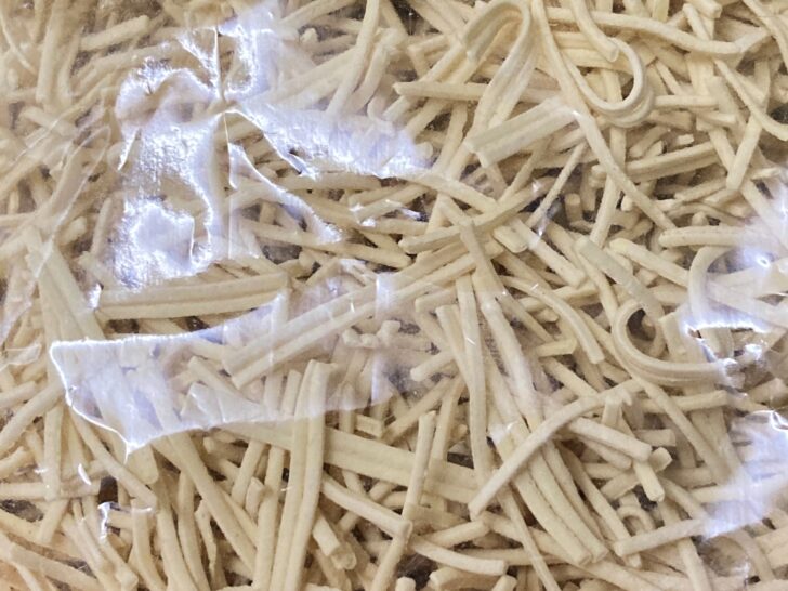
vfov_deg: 49.7
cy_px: 296
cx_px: 394
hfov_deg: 63.4
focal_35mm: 28
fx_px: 637
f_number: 1.8
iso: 320
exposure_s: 1/33
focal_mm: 3.99
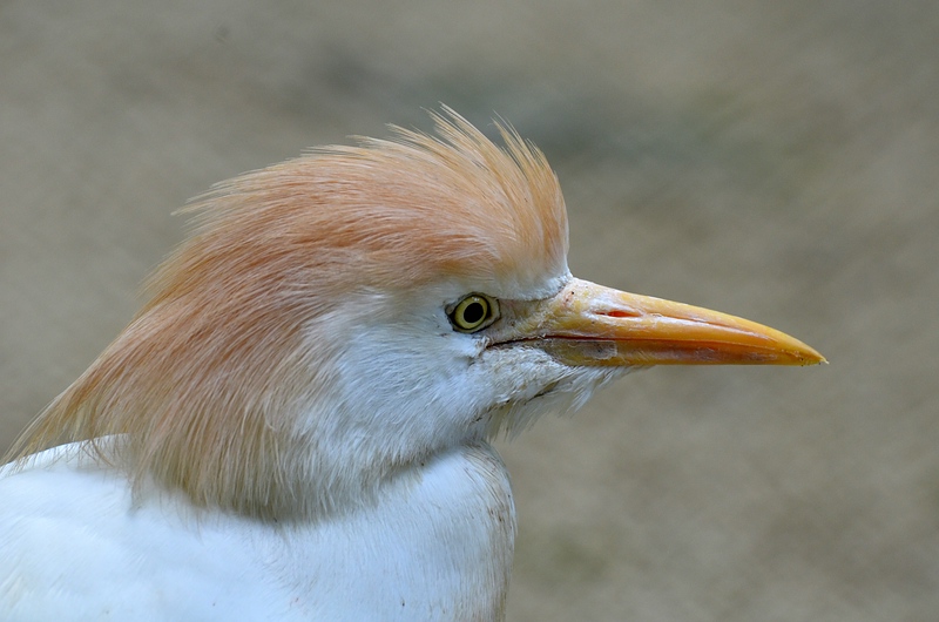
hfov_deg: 6.9
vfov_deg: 4.6
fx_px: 7809
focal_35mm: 300
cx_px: 470
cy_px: 311
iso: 800
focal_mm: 200
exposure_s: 1/80
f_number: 7.1
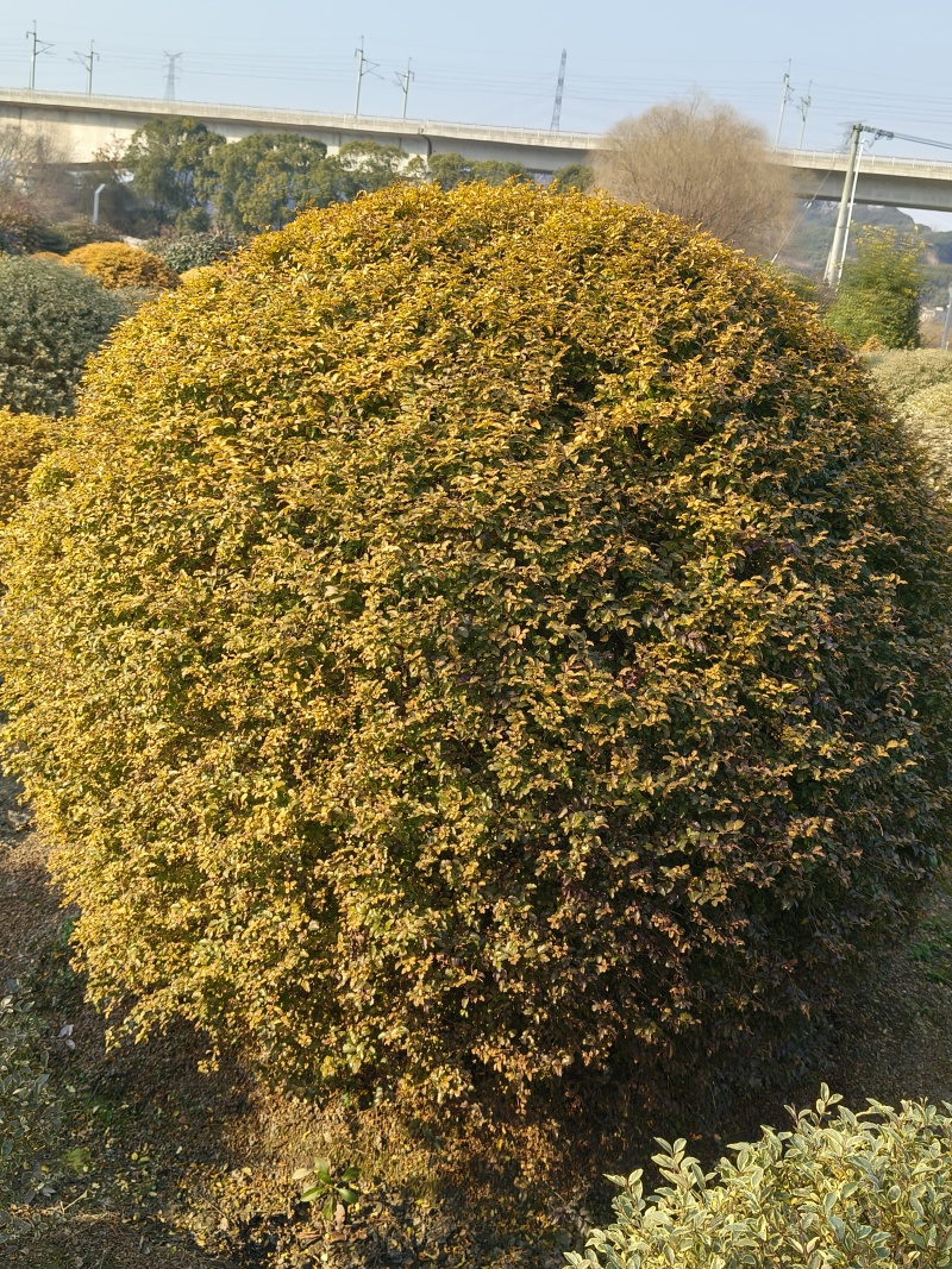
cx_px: 476
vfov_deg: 52.6
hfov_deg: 40.7
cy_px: 634
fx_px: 1284
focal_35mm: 35
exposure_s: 1/1422
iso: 80
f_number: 1.8
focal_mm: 4.84
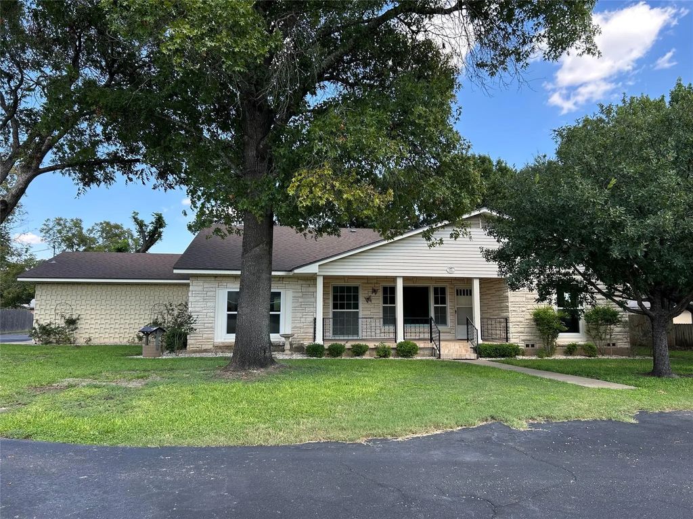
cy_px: 260
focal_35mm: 26
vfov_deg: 53.1
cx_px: 346
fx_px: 521
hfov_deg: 67.3
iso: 50
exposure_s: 1/820
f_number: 1.5
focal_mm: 5.7
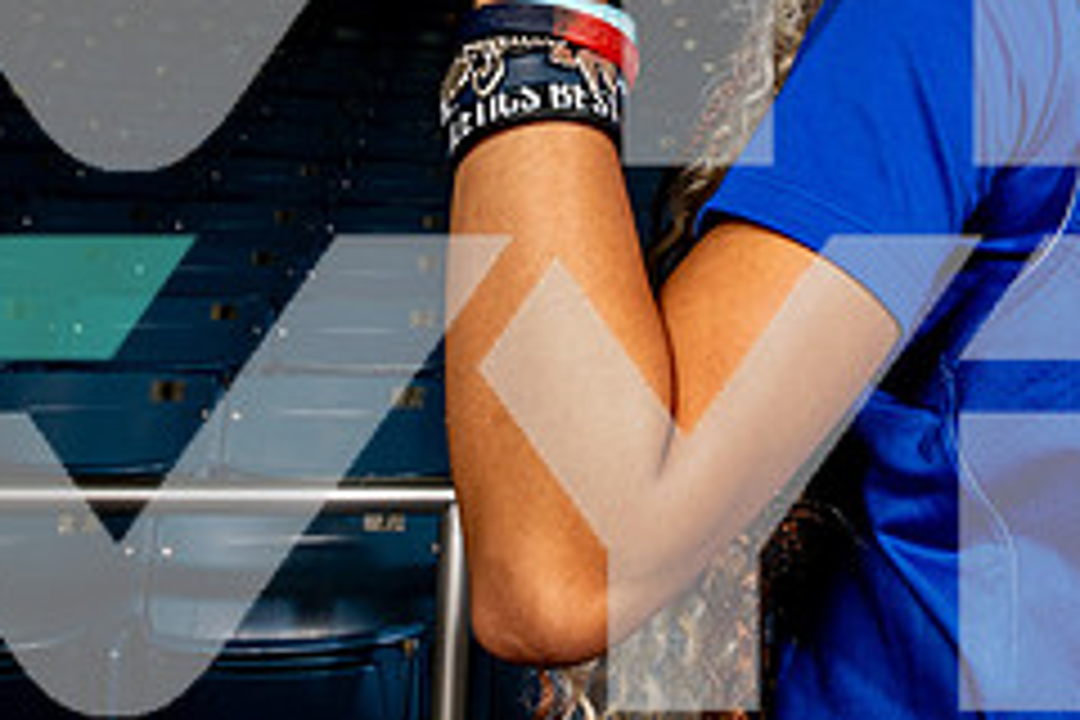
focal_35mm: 58
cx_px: 886
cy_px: -70
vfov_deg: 22.1
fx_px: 1740
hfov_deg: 33.3
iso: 250
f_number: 7.1
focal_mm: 24
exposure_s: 1/125
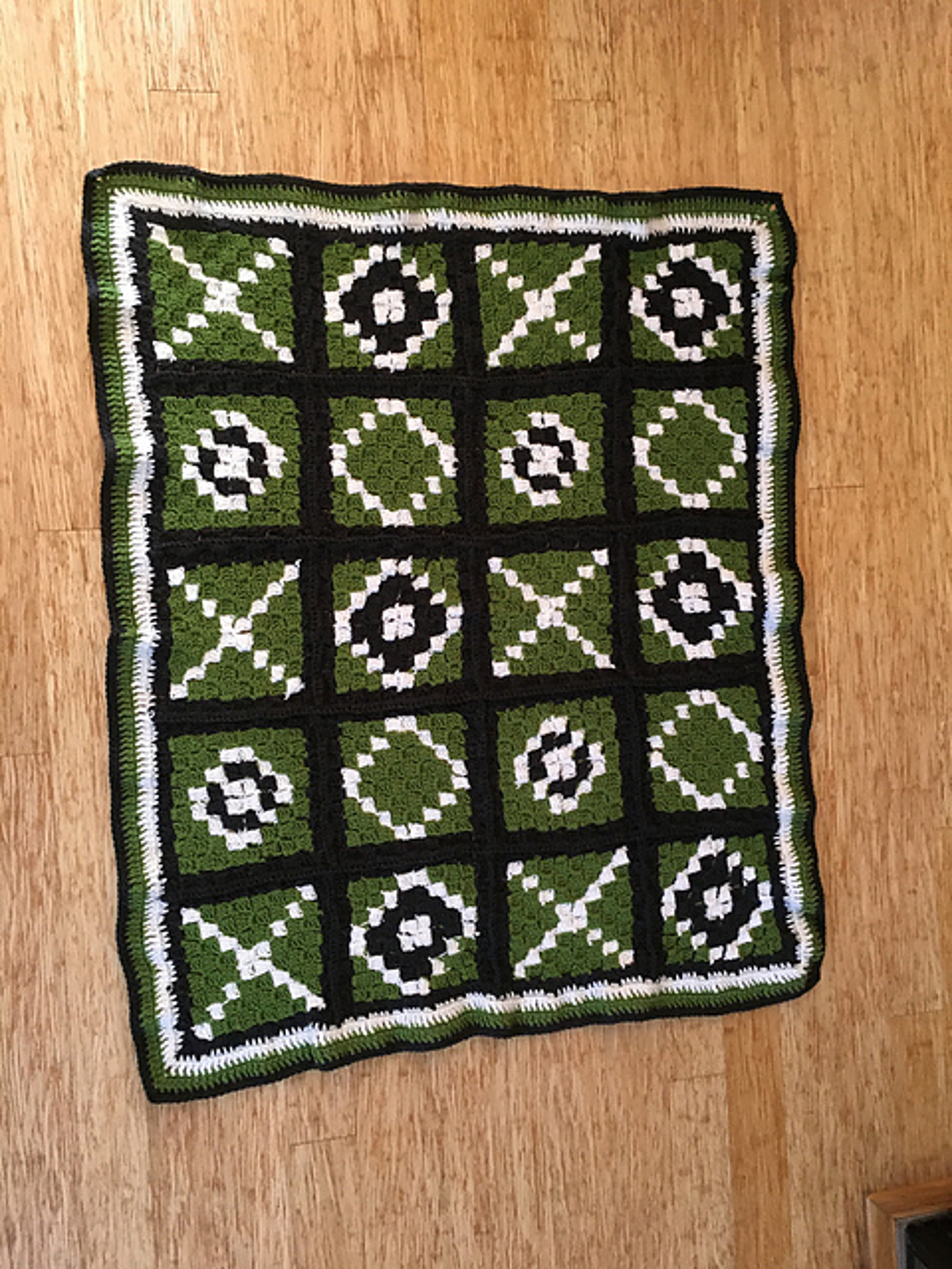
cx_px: 476
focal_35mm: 29
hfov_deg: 48.2
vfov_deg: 61.7
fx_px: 1063
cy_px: 634
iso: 200
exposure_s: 1/25
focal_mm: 4.15
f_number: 2.2
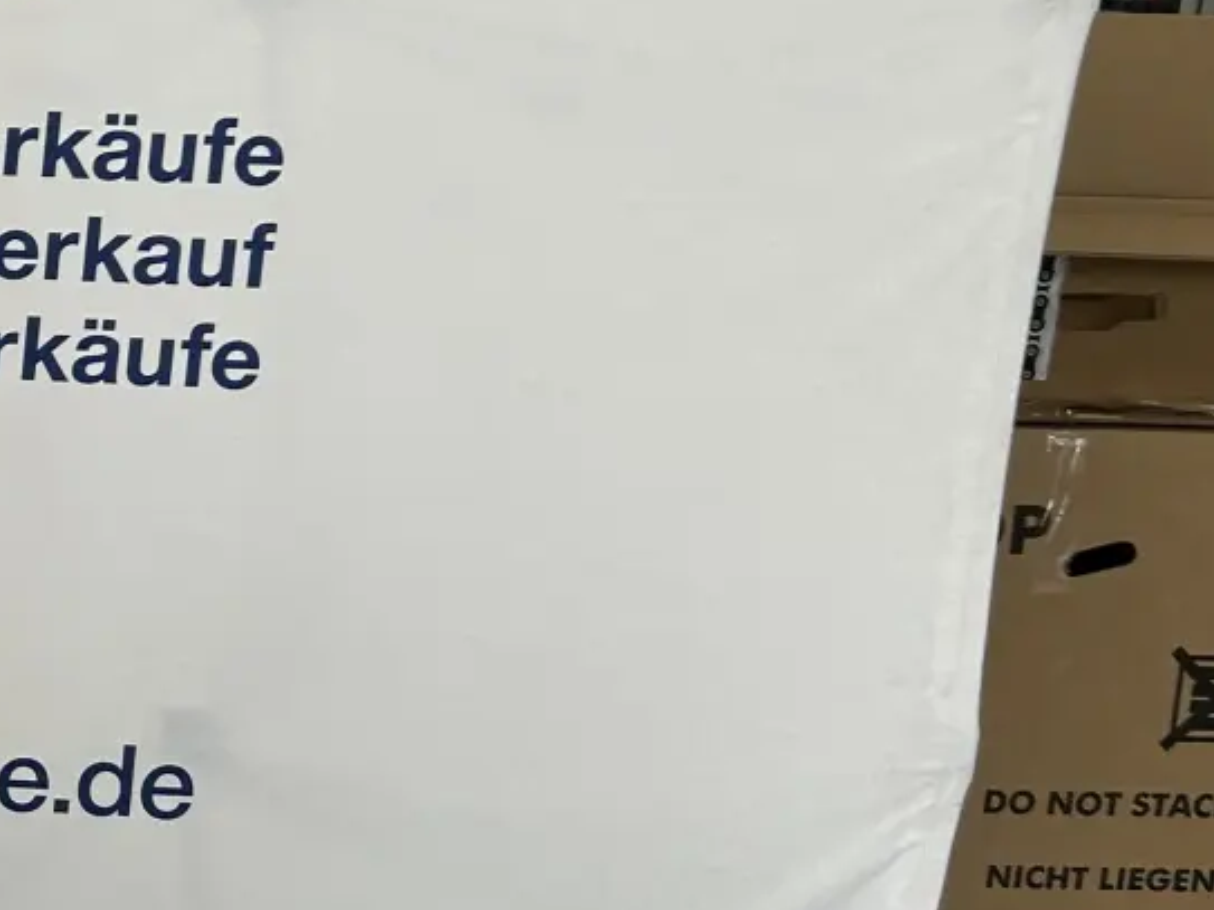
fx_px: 3226
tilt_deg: -11.8
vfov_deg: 16.0
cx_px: -814
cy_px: 577
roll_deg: +0.5
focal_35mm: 92
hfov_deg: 18.0
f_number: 1.5
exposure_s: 1/121
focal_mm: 5.7
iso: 32
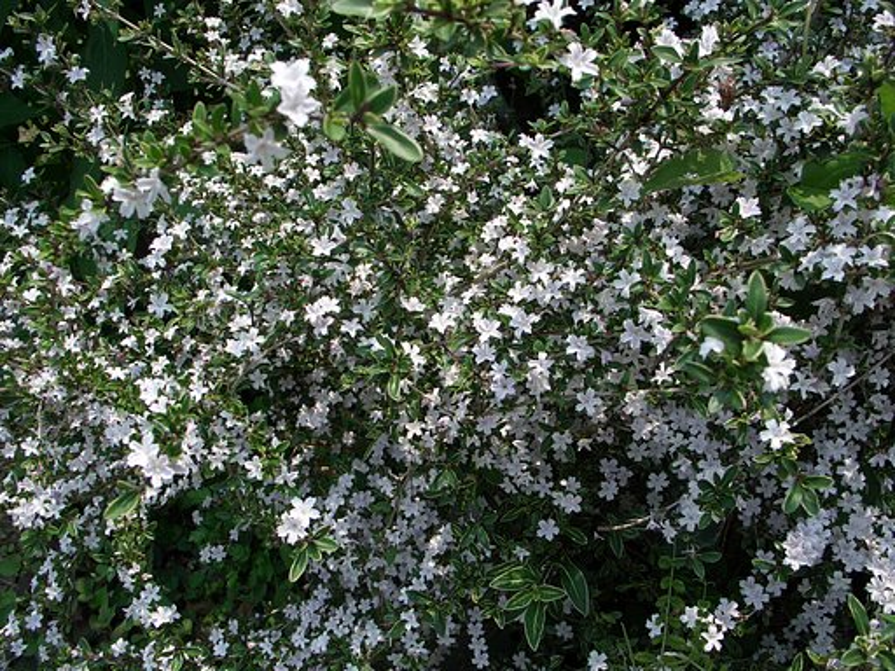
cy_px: 336
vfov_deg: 42.9
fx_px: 853
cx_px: 448
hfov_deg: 55.4
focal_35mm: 33
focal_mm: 7.1
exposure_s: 1/400
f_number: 4
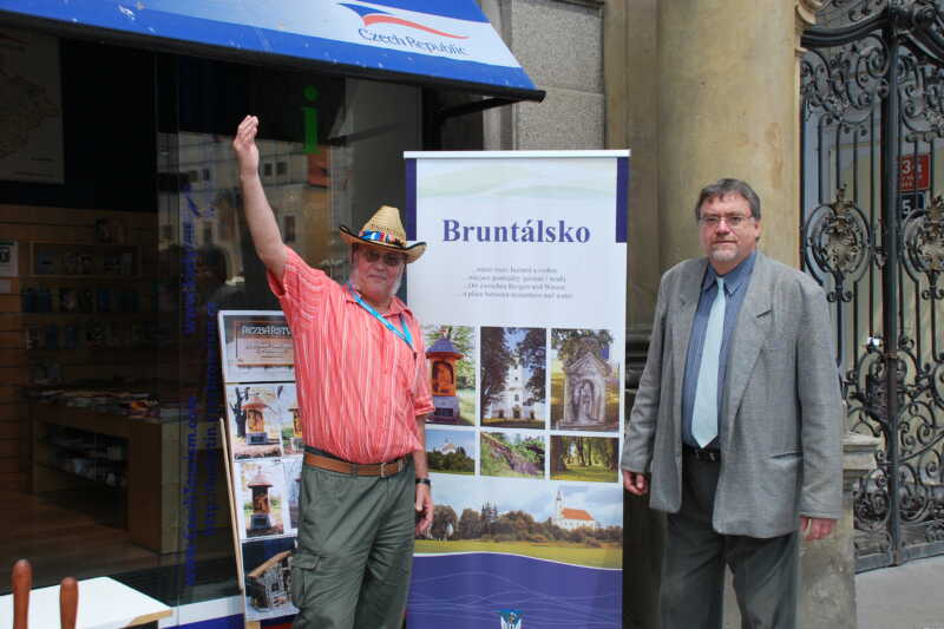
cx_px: 472
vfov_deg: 28.9
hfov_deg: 42.3
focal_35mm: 46
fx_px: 1219
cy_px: 314
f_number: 7.1
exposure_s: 1/200
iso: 100
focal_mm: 31
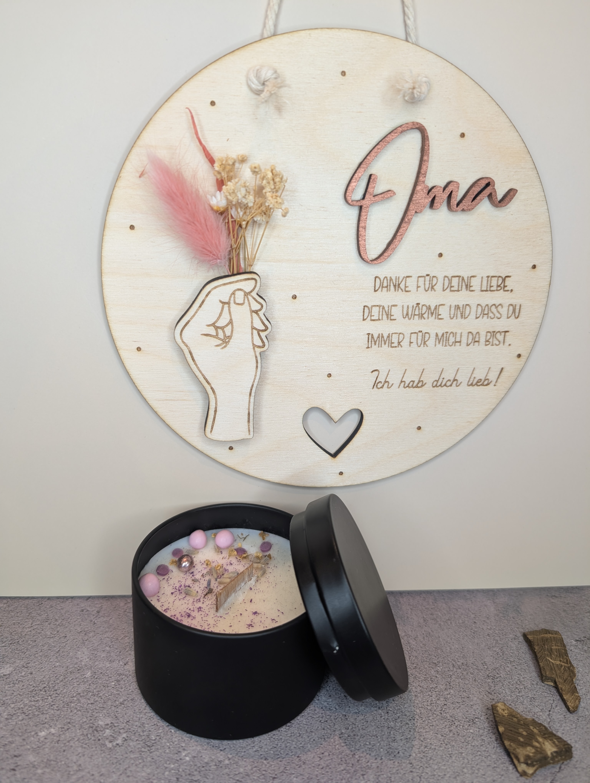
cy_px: 392
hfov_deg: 56.9
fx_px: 544
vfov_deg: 71.5
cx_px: 295
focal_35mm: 24
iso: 34
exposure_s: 1/30.9
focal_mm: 6.9
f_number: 1.68
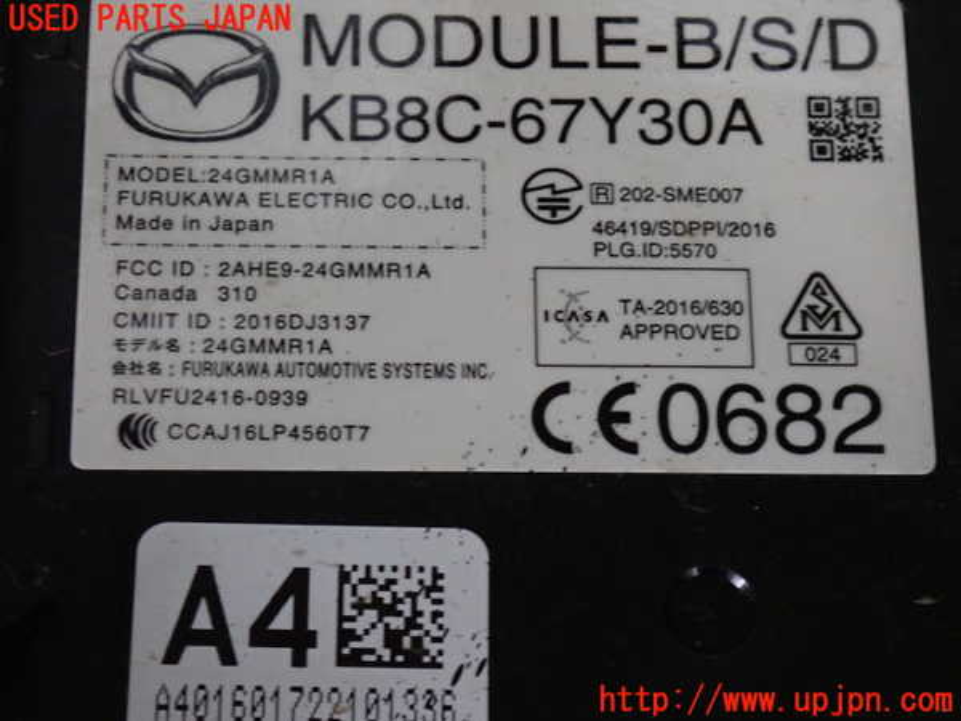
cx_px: 480
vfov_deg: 14.8
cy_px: 360
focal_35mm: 100
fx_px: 2776
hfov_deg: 19.6
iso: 800
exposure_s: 1/100
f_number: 4.9
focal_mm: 18
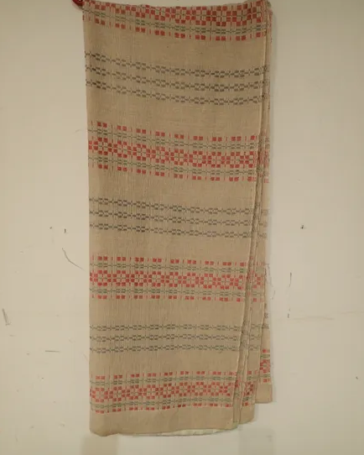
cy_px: 220
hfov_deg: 53.2
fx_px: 363
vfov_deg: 64.0
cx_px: 184
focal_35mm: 27
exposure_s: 1/50
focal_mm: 4.5
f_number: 2
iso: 200
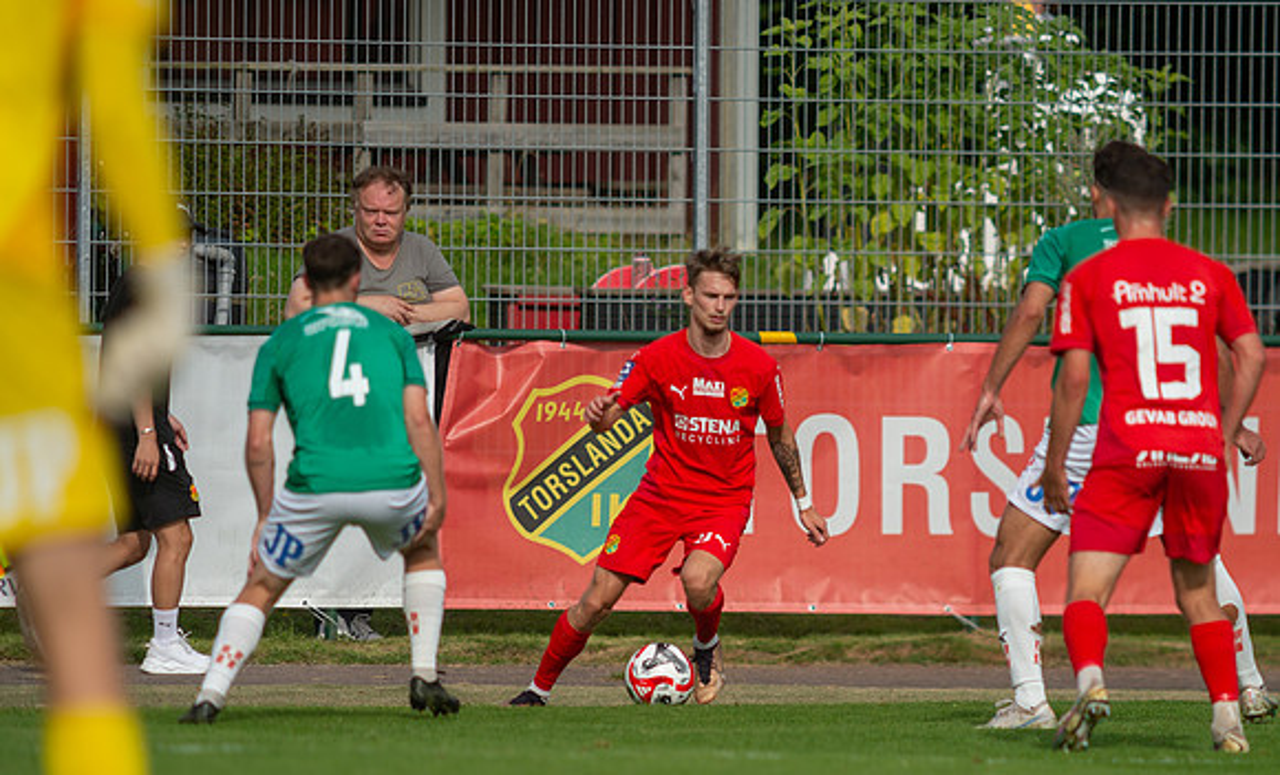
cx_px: 740
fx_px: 17958
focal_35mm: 519
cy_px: 492
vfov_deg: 2.5
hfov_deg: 4.1
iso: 125
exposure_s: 1/1250
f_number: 4
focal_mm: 420
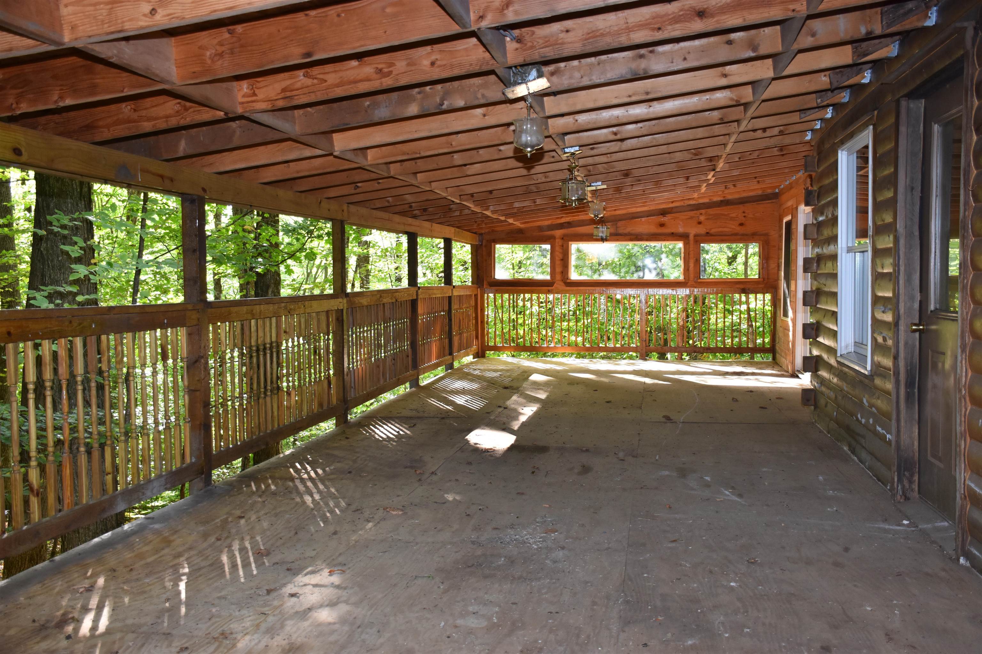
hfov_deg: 55.1
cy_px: 327
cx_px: 491
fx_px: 941
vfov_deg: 38.4
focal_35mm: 34
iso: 560
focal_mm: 23
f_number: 4
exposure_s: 1/60
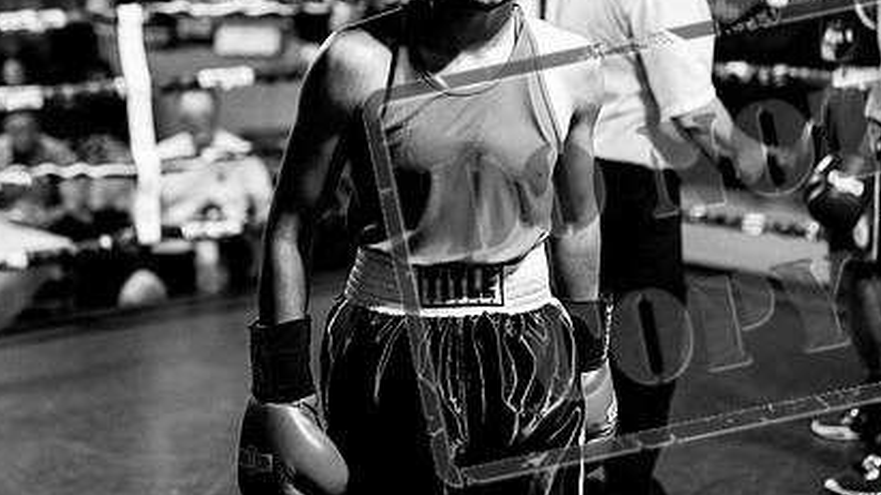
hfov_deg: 28.6
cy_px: 125
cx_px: 369
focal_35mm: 74
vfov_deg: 16.2
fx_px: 1728
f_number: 2
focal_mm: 50
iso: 4000
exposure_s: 1/1000
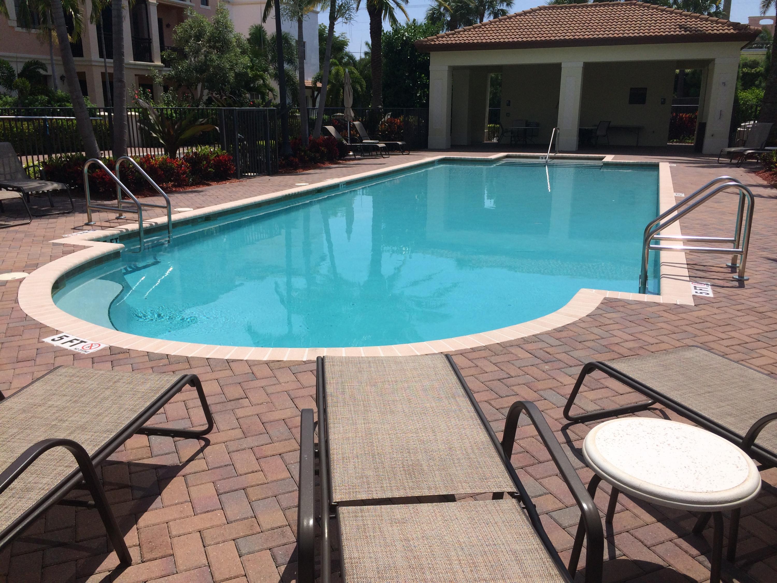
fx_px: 673
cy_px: 292
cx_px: 388
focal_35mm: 30
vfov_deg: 46.8
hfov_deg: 60.0
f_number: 2.2
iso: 40
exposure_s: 1/4115
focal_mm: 4.12
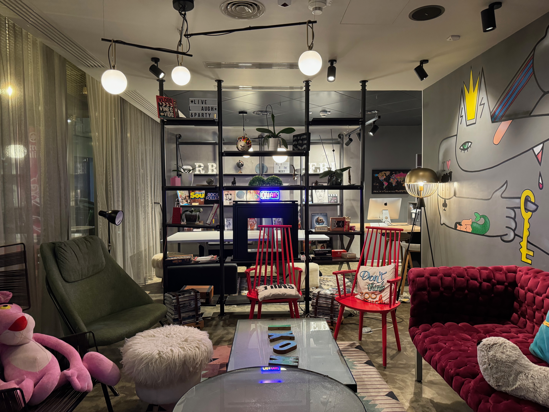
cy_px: 206
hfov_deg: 71.6
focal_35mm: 24
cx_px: 274
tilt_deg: -2.5
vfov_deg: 56.8
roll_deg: +0.4
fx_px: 381
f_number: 1.78
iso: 640
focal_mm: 6.86
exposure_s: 1/50
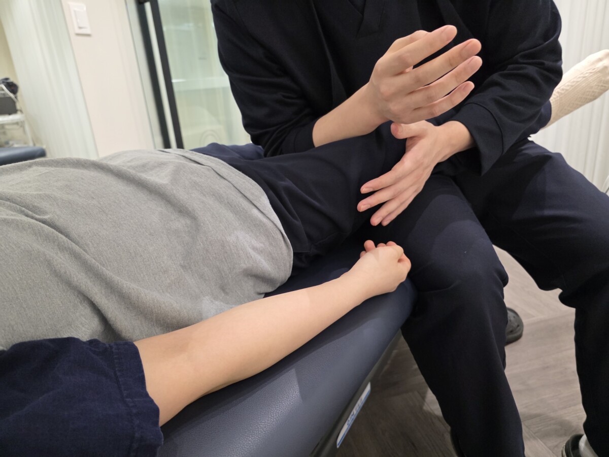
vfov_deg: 58.9
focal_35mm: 23
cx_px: 304
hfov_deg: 73.9
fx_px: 405
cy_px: 228
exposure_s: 1/120
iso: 400
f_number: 1.7
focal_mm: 6.3
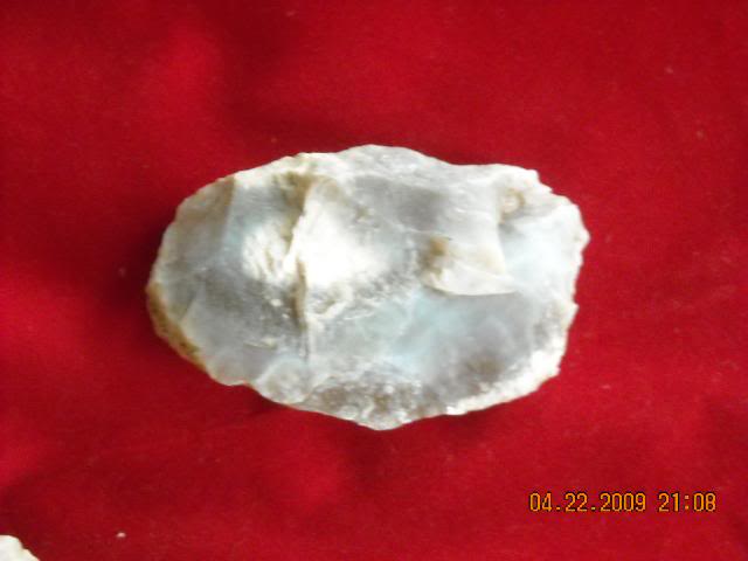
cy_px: 280
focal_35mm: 105
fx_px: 2269
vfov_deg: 14.1
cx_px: 374
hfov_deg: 18.7
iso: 800
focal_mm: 17.1
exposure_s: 1/23
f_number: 4.7
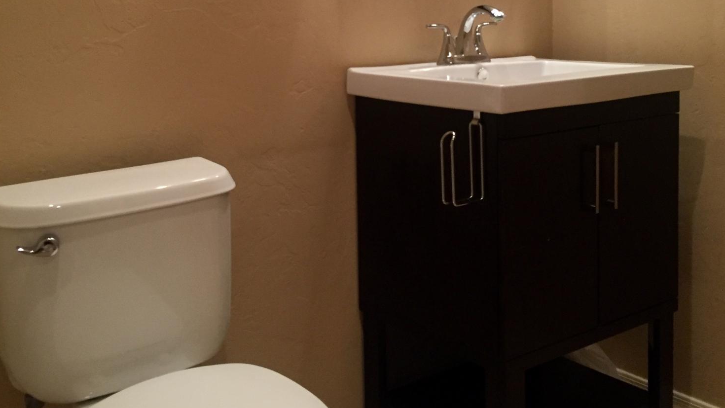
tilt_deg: -5.4
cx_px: 364
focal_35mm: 43
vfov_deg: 27.2
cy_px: 79
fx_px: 827
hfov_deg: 47.4
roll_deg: +1.5
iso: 160
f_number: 2.2
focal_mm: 4.15
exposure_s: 1/30
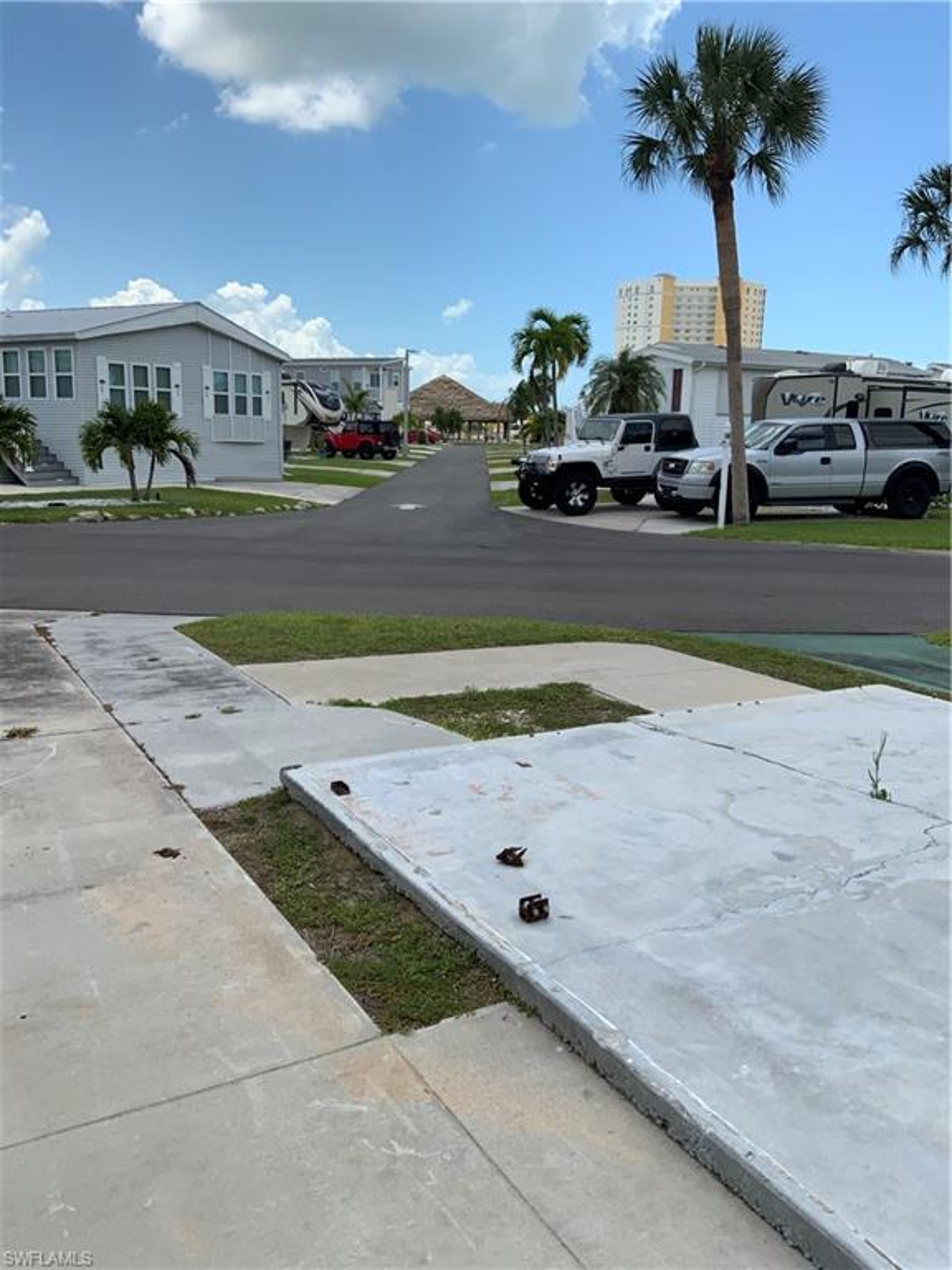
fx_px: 1063
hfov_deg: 48.2
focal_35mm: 29
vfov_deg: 61.7
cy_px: 635
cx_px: 476
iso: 16
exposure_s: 1/2058
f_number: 1.8
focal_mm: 3
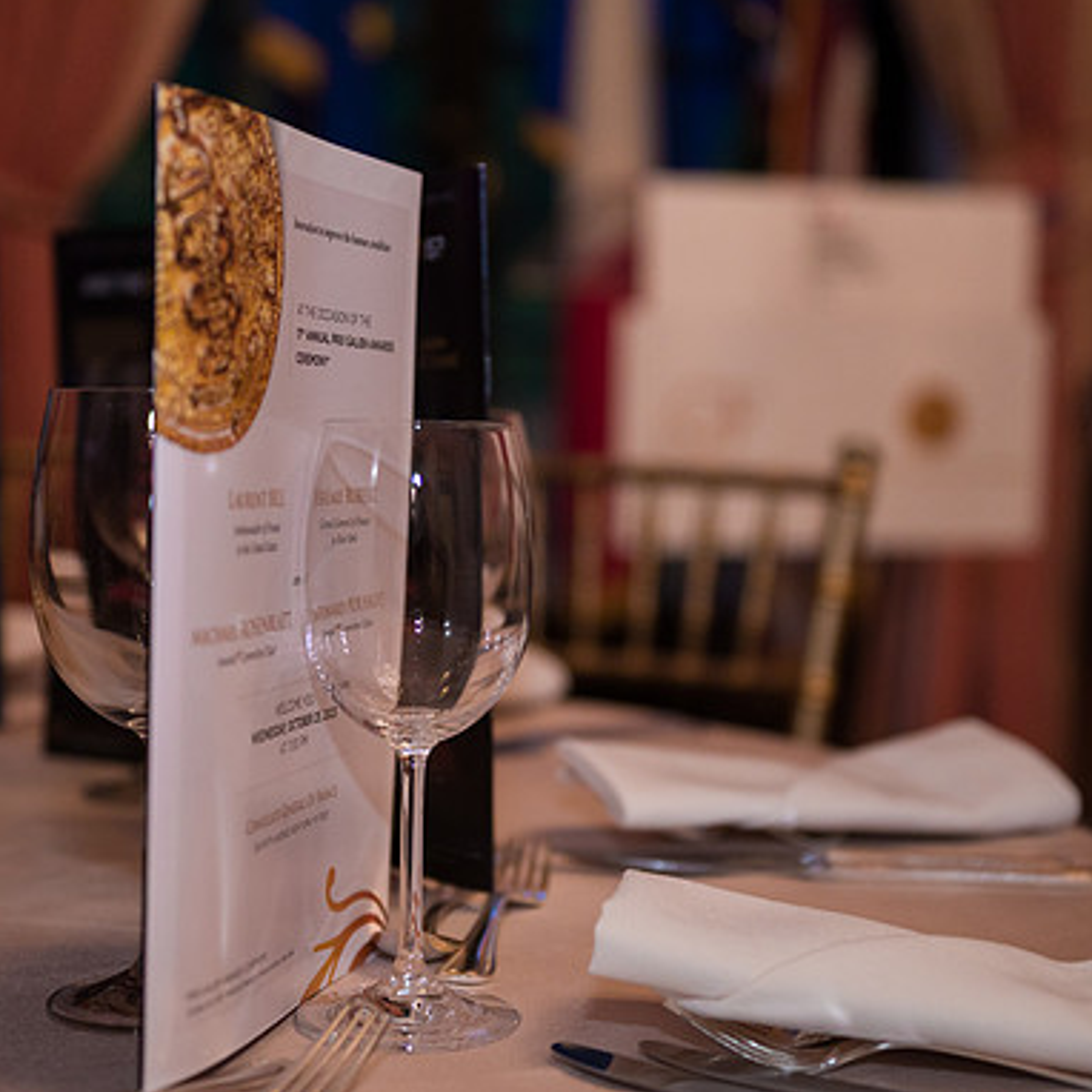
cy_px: 532
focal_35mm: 66
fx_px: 2356
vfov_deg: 26.1
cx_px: 531
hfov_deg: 26.1
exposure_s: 1/200
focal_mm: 48
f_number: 3.2
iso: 1600
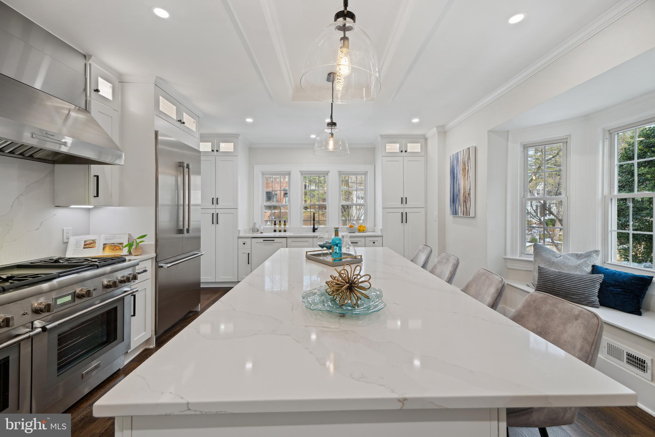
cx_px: 328
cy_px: 218
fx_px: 255
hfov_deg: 104.3
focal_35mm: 14
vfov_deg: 81.2
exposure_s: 1/15
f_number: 9
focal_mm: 14
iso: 200
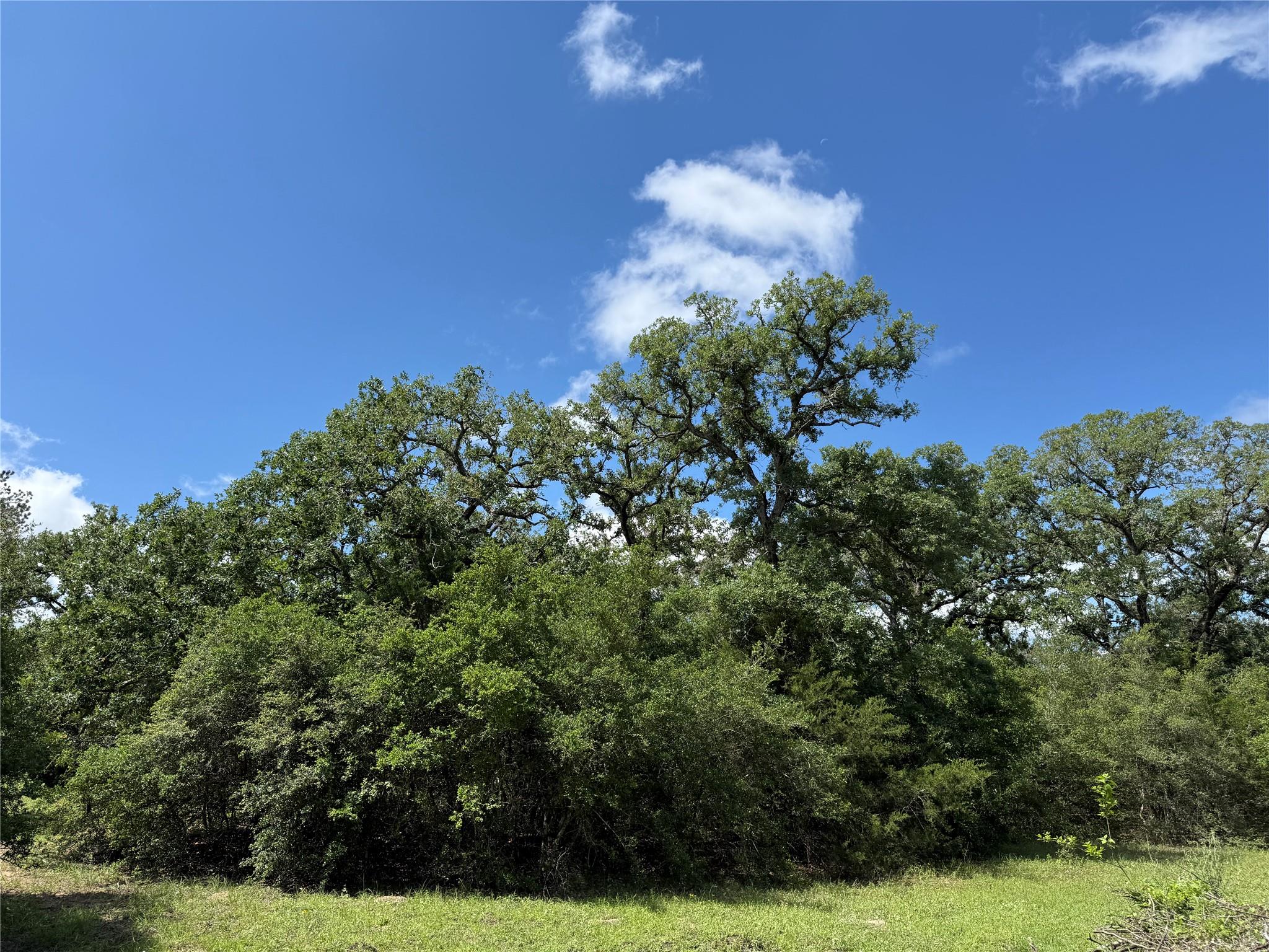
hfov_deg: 71.6
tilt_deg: +19.1
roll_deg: -0.9
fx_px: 880
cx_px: 634
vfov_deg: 56.8
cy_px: 476
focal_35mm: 24
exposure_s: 1/3425
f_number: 1.78
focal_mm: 6.76
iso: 80
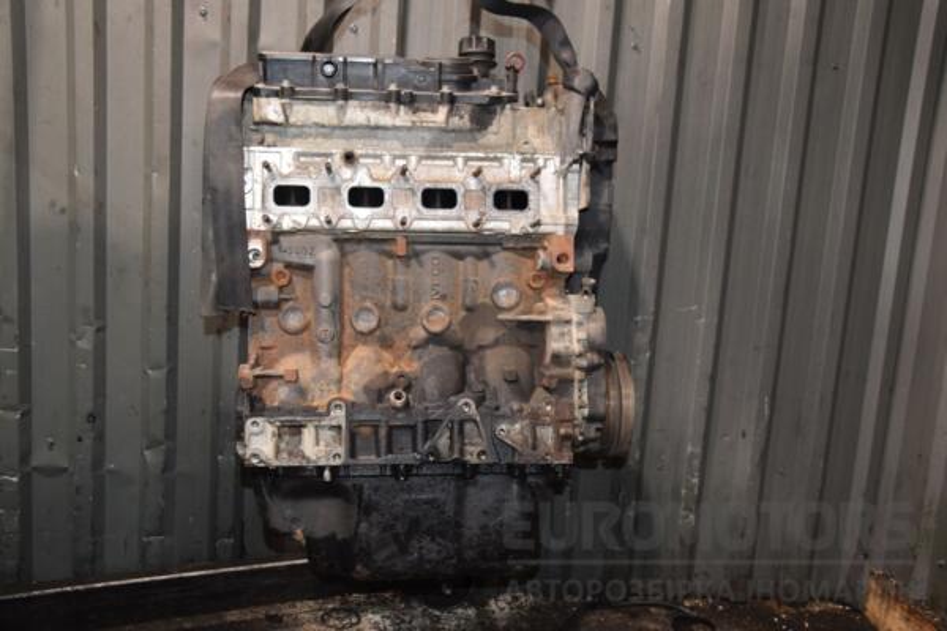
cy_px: 316
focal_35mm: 36
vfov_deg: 36.9
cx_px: 474
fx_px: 947
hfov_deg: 53.1
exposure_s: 1/60
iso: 1600
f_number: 5.6
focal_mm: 24
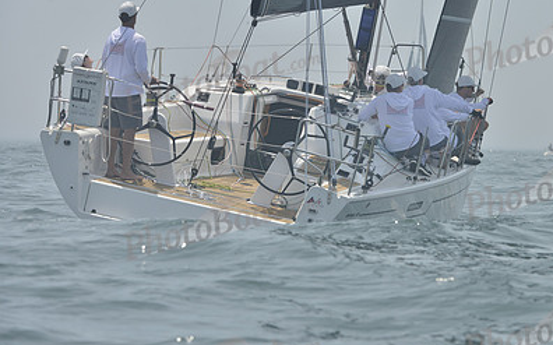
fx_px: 4504
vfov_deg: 4.4
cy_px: 132
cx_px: 394
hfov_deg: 7.0
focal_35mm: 299
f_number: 9
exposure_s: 1/1000
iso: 280
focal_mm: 200
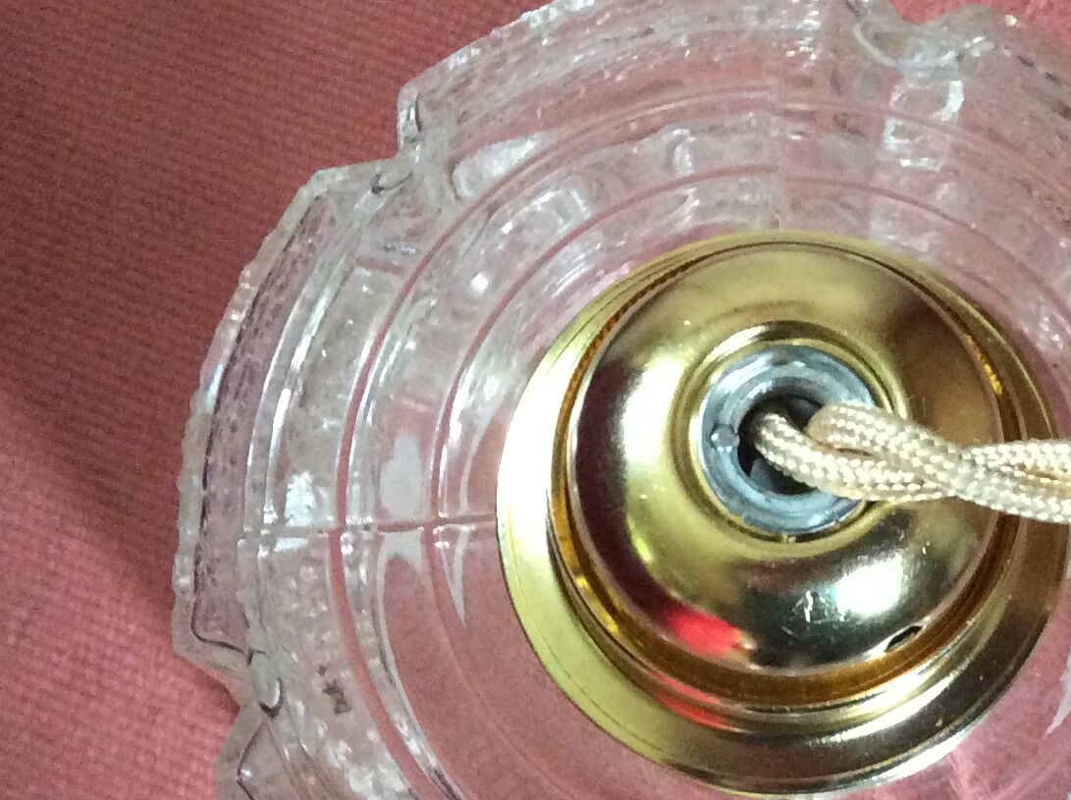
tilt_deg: -77.7
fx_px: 2348
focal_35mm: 76
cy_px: 526
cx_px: 793
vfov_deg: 19.3
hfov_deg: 25.4
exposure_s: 1/20
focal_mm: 3.3
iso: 320
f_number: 2.4
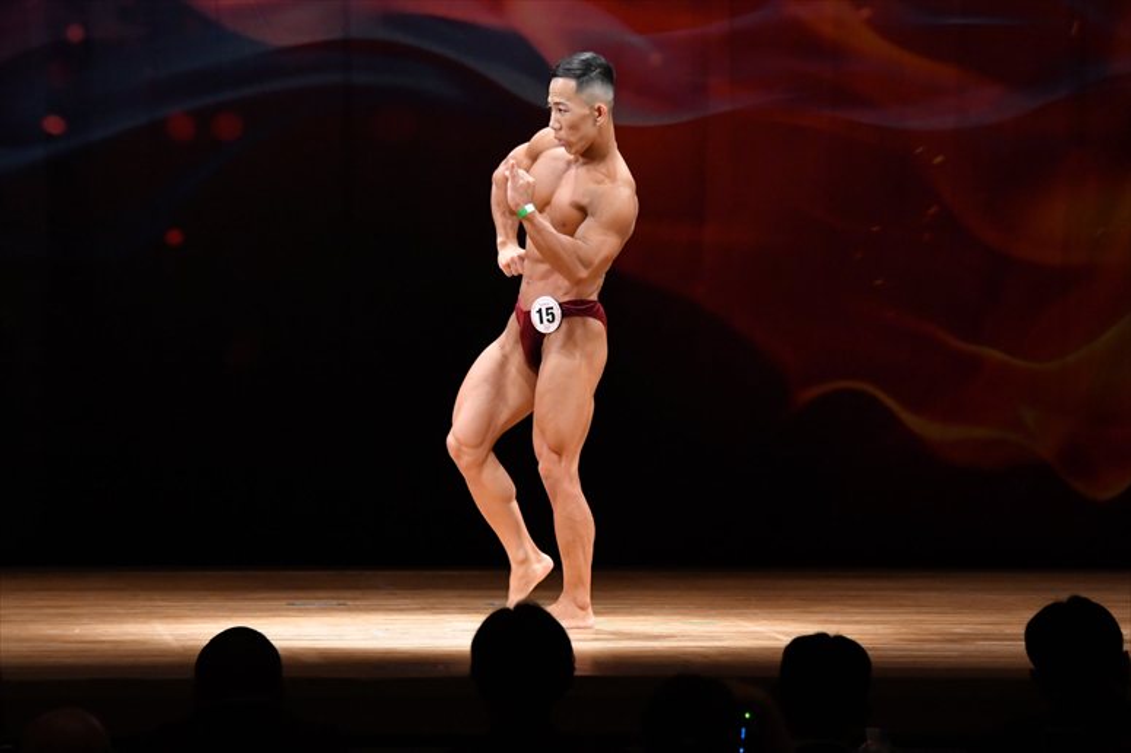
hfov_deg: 9.2
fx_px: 7065
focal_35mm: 225
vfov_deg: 6.1
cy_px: 376
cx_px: 566
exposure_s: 1/400
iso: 4000
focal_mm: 150
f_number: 5.6
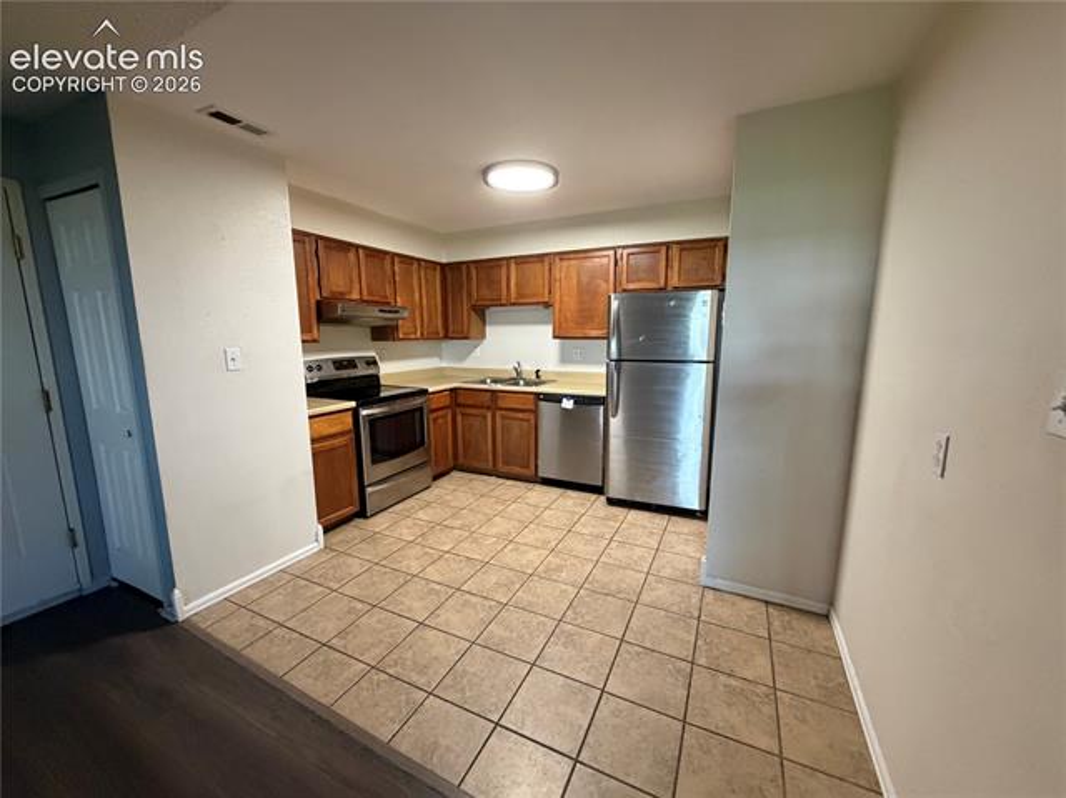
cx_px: 533
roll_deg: -0.5
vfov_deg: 85.6
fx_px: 431
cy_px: 399
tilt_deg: -10.2
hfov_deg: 102.1
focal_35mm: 14
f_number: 2.2
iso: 500
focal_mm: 2.22
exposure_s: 1/60
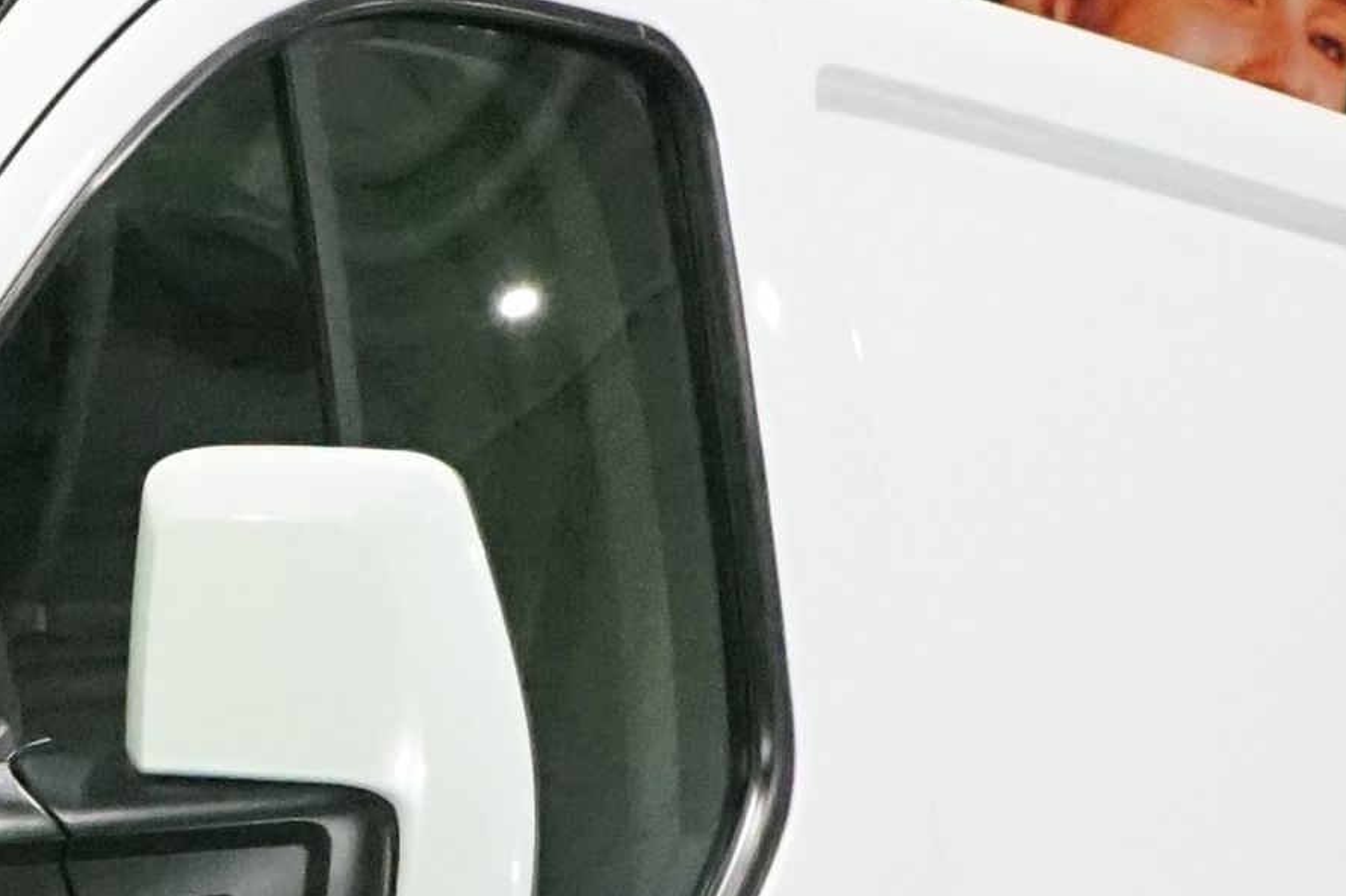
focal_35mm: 263
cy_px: 1296
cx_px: -1081
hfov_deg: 7.6
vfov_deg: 5.2
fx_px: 9831
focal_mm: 39
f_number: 8
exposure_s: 1/125
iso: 6400
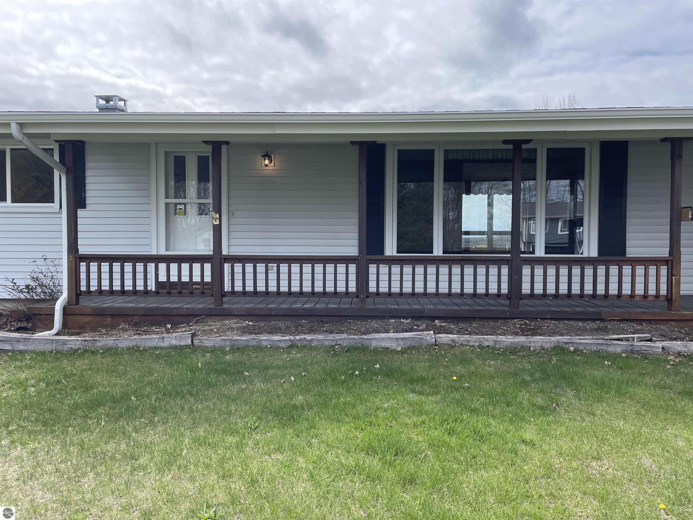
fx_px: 521
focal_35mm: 26
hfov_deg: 67.3
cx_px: 346
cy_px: 260
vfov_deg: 53.1
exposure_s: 1/1916
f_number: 1.6
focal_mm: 4.2
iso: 32
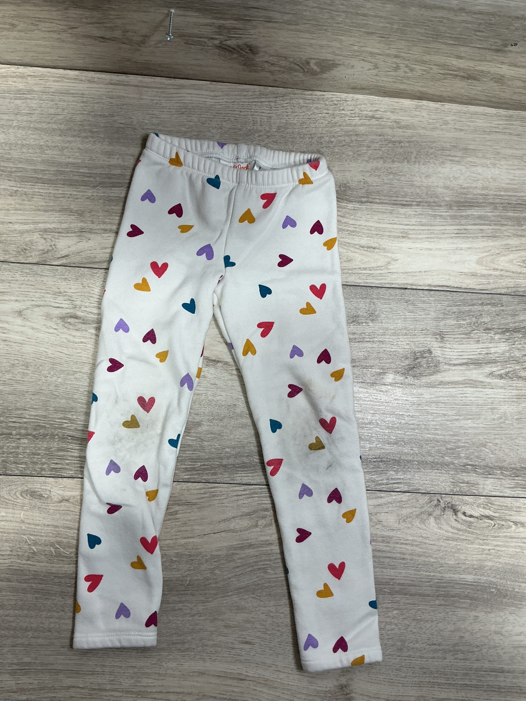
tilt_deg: -83.7
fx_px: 588
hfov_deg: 48.2
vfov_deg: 61.7
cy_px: 350
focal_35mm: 29
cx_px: 263
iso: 32
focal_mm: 3
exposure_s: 1/50
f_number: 1.8
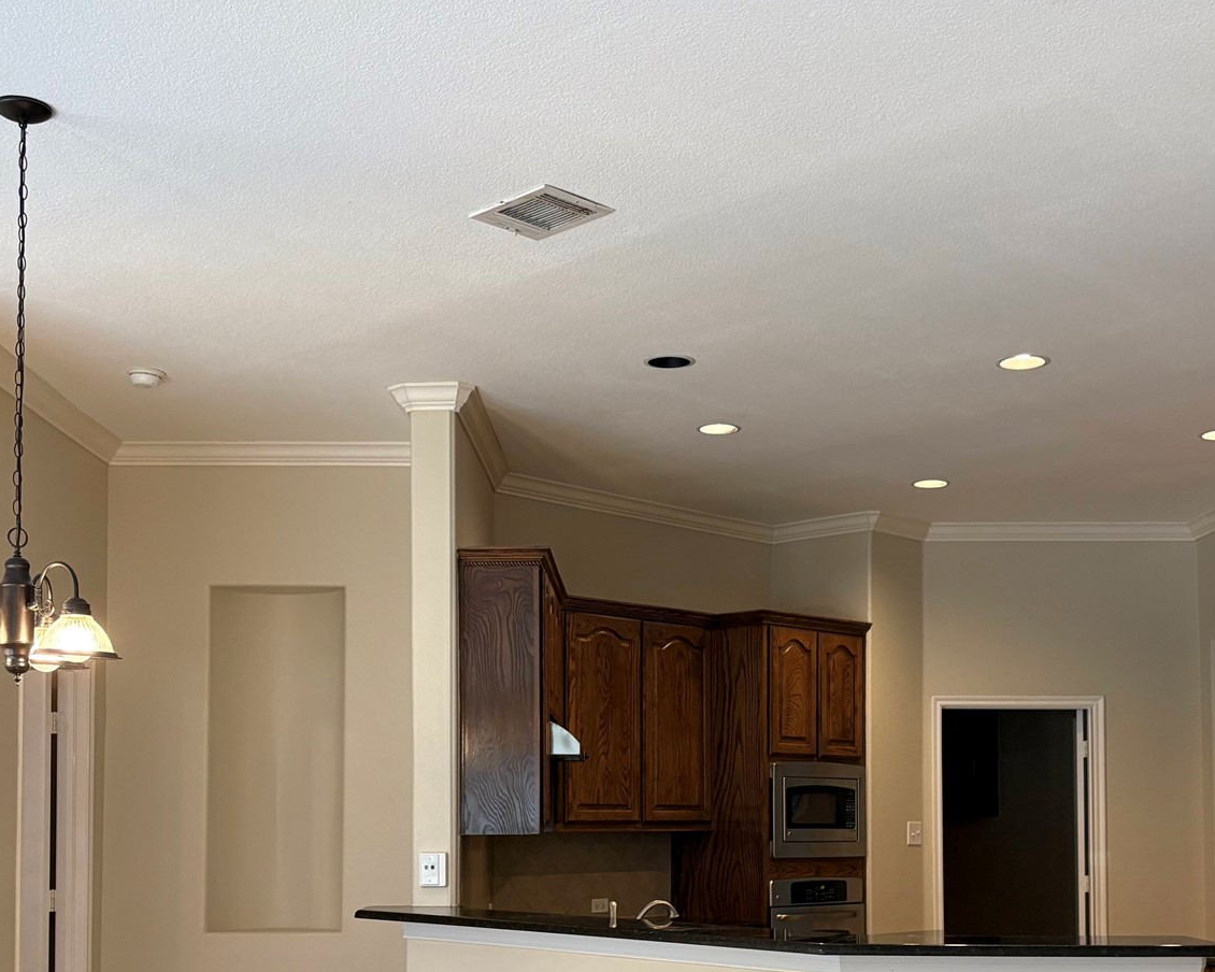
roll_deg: -0.5
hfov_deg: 40.3
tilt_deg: +3.1
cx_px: 581
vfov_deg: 32.0
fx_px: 1654
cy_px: 752
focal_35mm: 46
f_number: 1.6
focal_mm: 5.96
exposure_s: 1/60
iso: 160
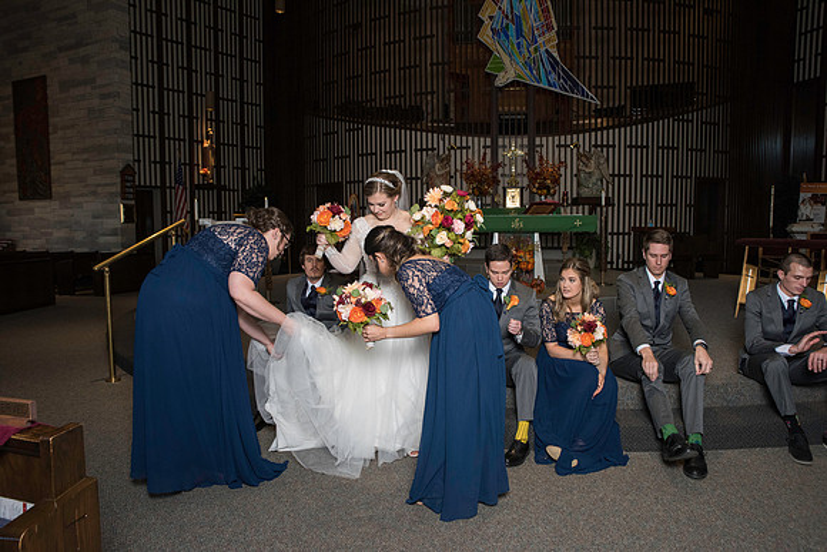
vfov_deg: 53.2
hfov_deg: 73.7
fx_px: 551
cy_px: 276
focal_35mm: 24
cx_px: 414
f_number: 6.3
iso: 1000
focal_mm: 24
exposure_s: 1/160
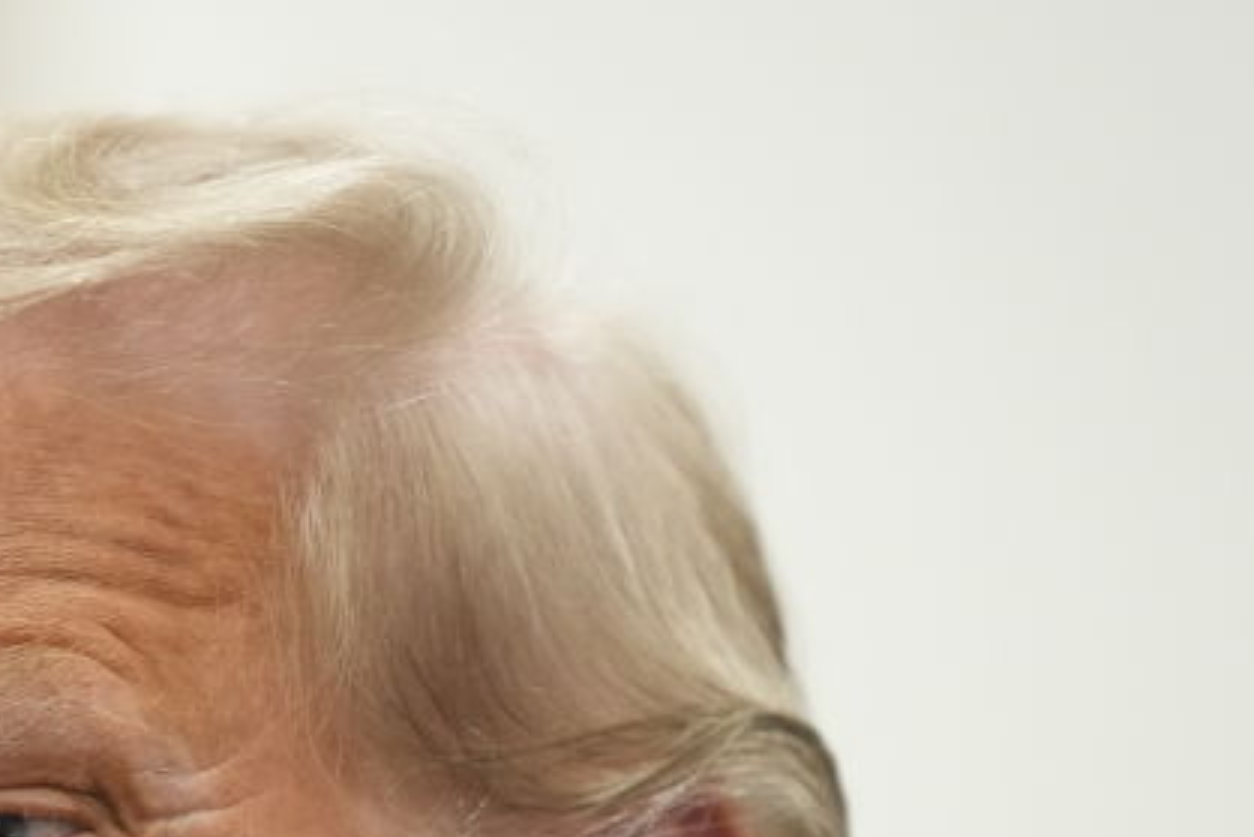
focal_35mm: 490
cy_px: 944
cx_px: 192
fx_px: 17073
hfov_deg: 4.2
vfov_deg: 2.8
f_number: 2.8
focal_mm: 200
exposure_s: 1/250
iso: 4000
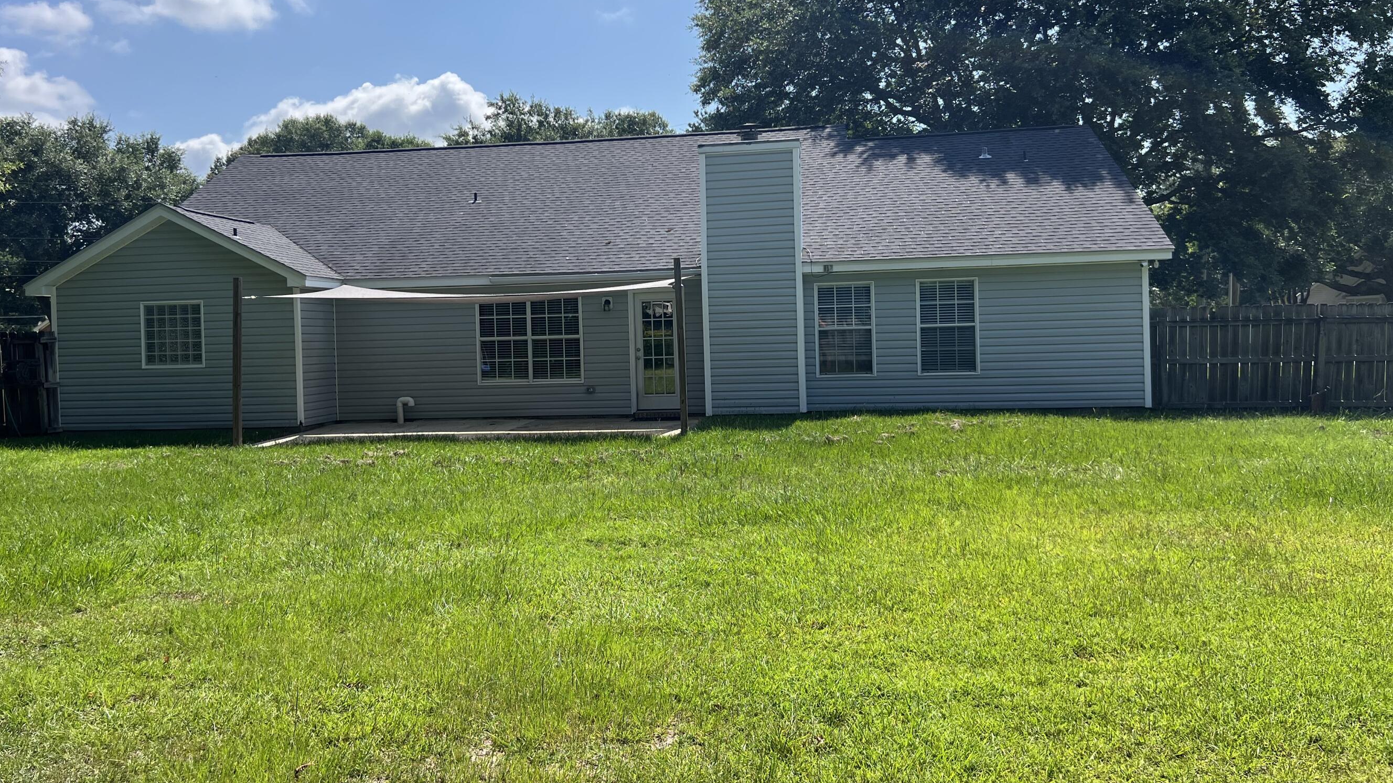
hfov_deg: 60.8
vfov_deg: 36.6
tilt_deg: -0.8
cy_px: 341
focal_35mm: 32
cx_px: 610
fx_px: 1182
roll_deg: +1.1
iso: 50
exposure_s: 1/3704
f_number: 1.5
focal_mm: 5.7
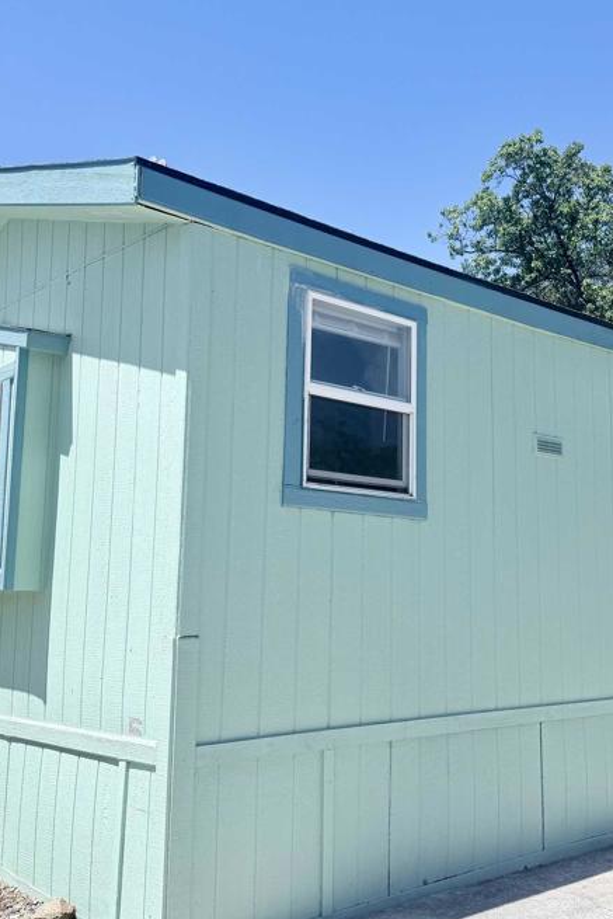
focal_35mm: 39
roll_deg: +0.8
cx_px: 436
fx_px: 996
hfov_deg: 33.7
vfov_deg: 49.5
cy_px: 448
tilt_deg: +8.7
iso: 80
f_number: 1.78
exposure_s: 1/4167
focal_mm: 6.76
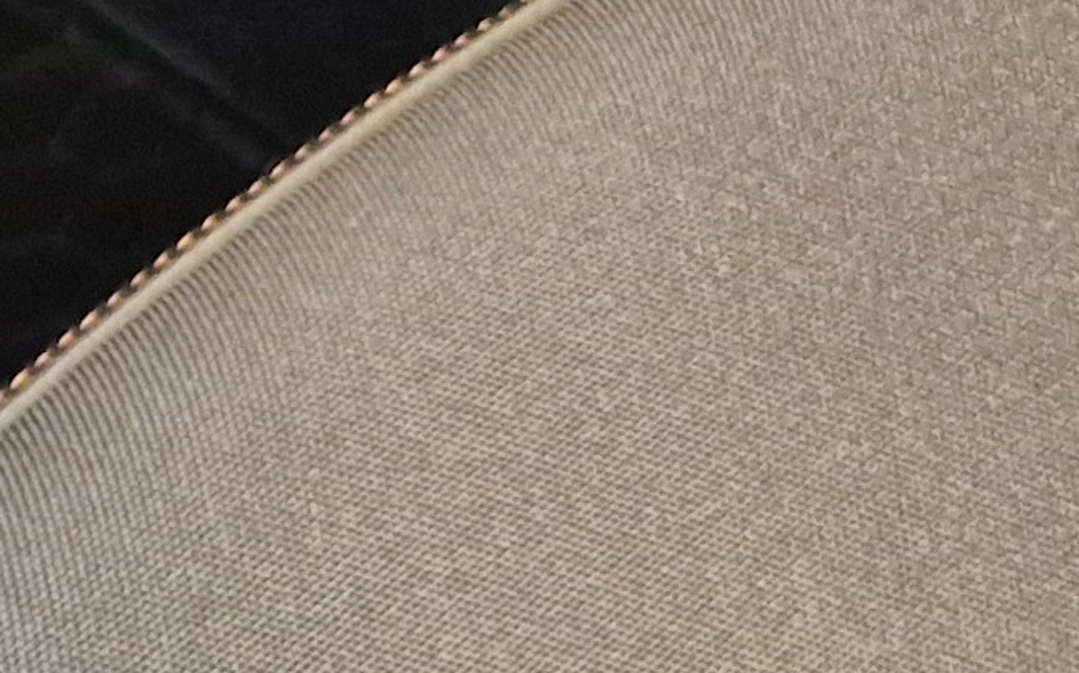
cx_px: -1634
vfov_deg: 8.8
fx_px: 4262
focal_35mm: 145
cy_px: 989
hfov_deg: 11.5
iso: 500
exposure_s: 1/25
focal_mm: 5.4
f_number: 1.8
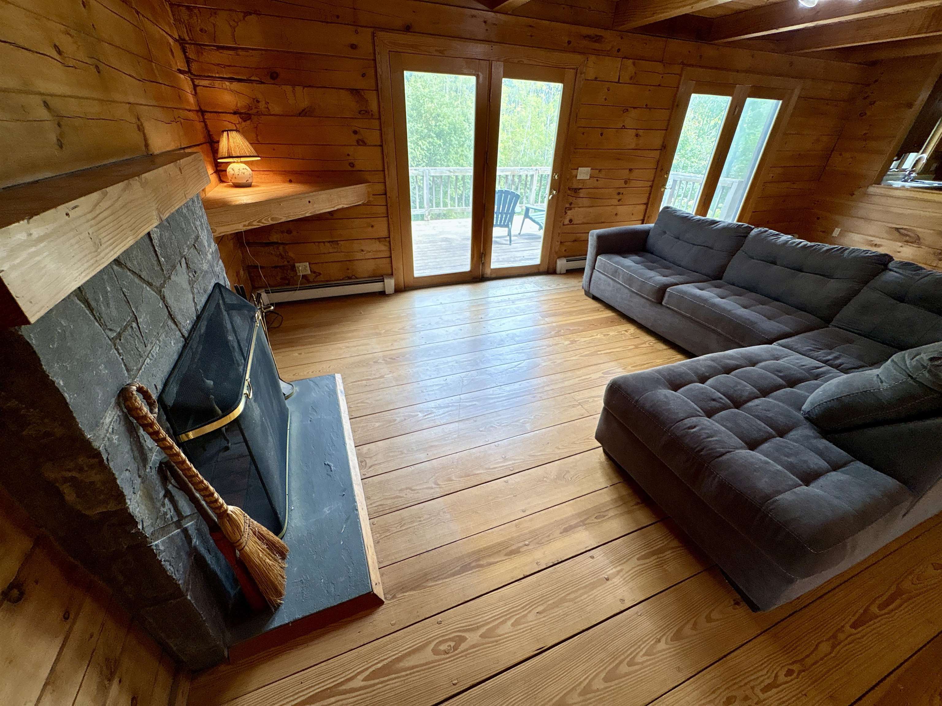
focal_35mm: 14
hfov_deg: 102.1
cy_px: 353
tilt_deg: -30.8
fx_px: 381
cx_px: 471
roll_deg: +0.5
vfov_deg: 85.7
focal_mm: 2.22
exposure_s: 1/60
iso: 160
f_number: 2.2
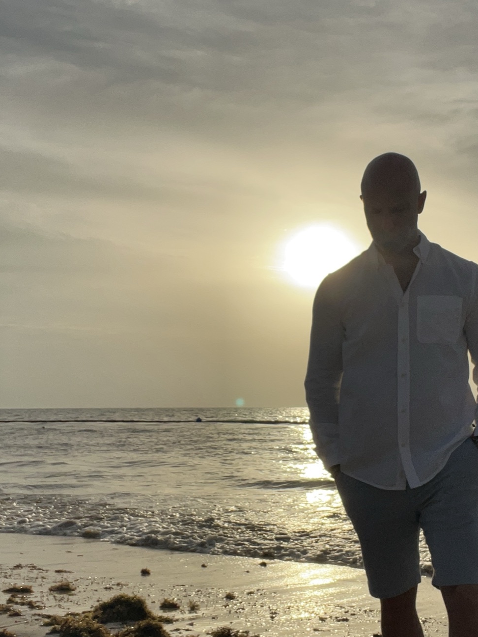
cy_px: 259
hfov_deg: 38.6
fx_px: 681
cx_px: 260
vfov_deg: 49.9
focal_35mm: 37
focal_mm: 2.71
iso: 32
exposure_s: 1/4854
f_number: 2.2
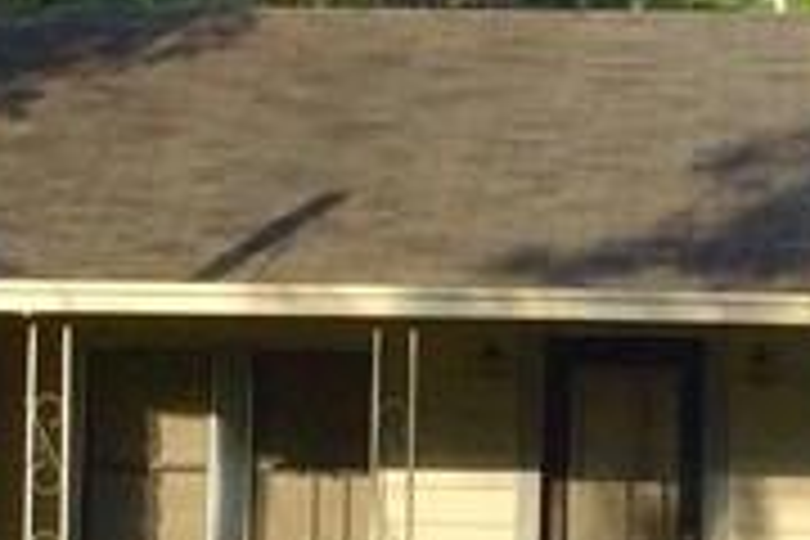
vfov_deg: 8.0
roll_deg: -1.4
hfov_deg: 11.9
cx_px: 657
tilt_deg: +3.4
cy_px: 284
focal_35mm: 172
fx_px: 3870
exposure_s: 1/1109
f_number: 2.2
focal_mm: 4.15
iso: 32
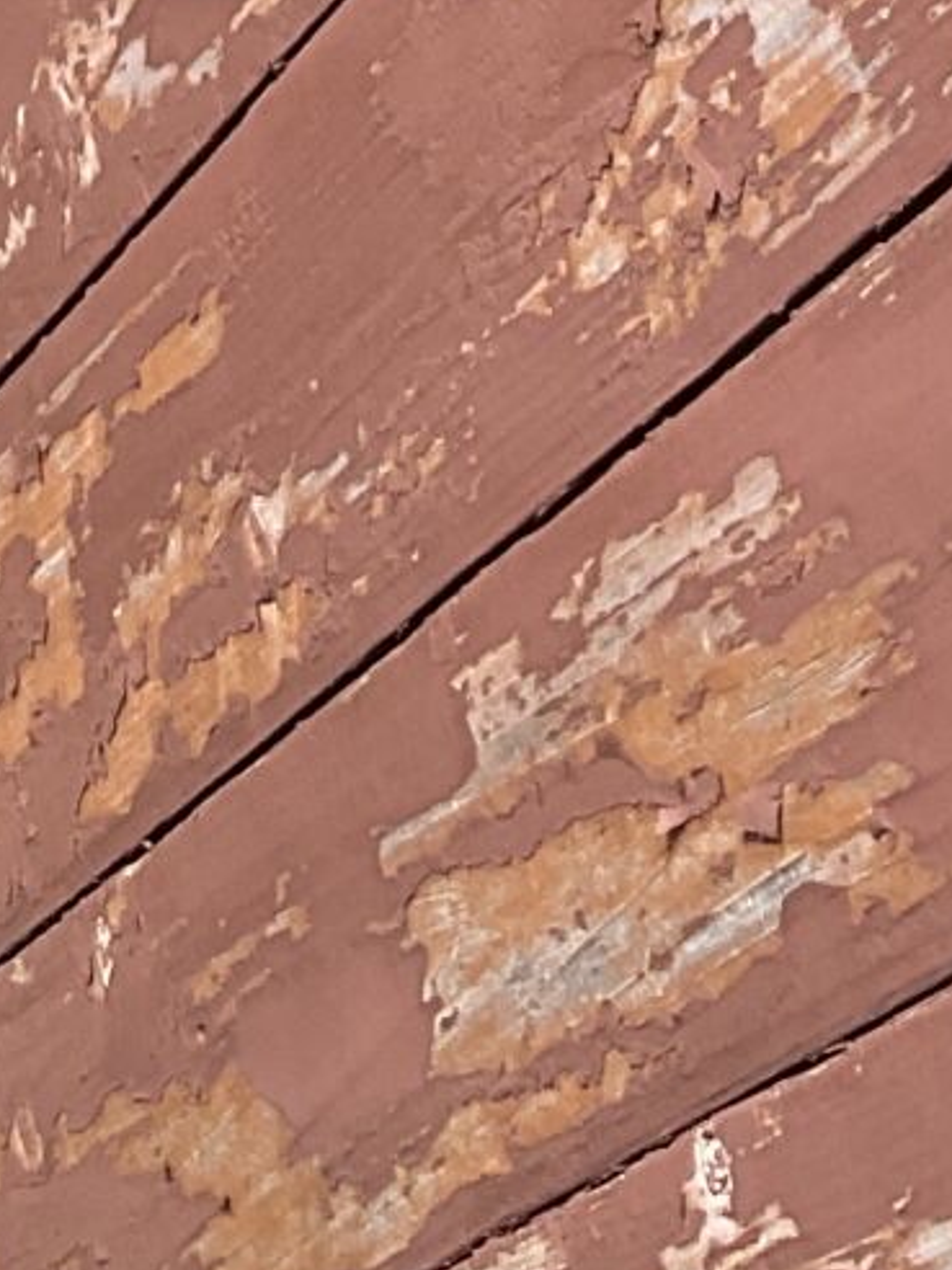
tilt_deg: -7.5
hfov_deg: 9.7
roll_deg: -2.5
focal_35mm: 151
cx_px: -222
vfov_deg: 11.3
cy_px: -1551
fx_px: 5537
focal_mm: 3
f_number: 1.8
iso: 16
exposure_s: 1/289
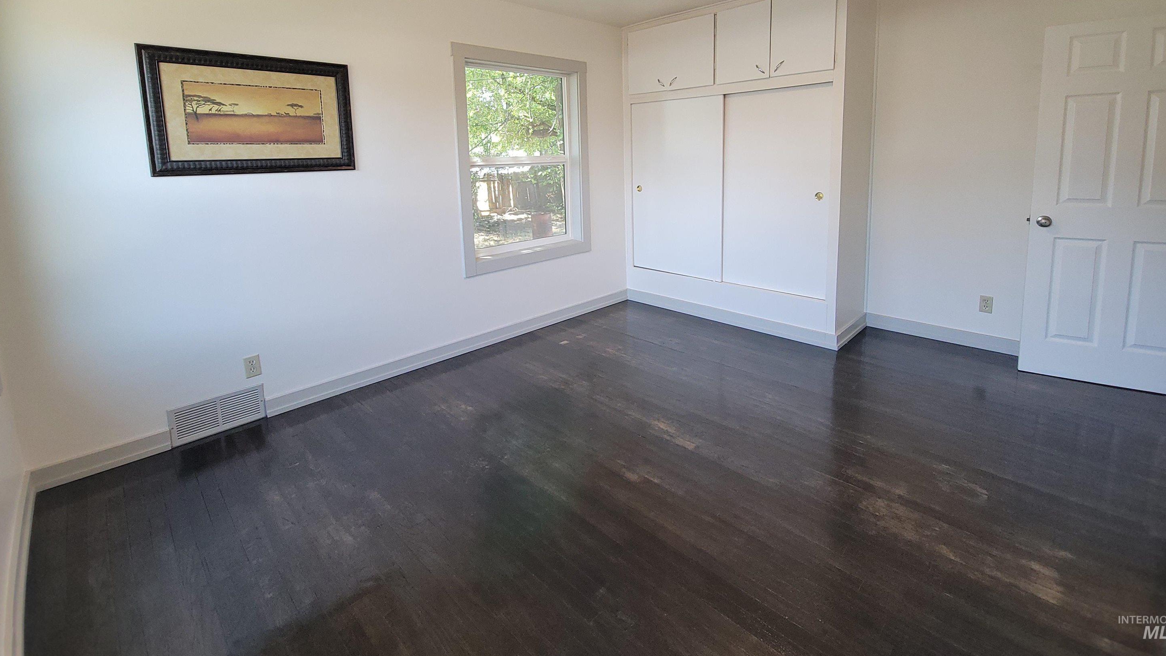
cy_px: 199
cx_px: 594
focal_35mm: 15
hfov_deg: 103.0
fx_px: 464
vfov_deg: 67.8
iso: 100
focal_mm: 2.2
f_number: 2.2
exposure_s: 1/60
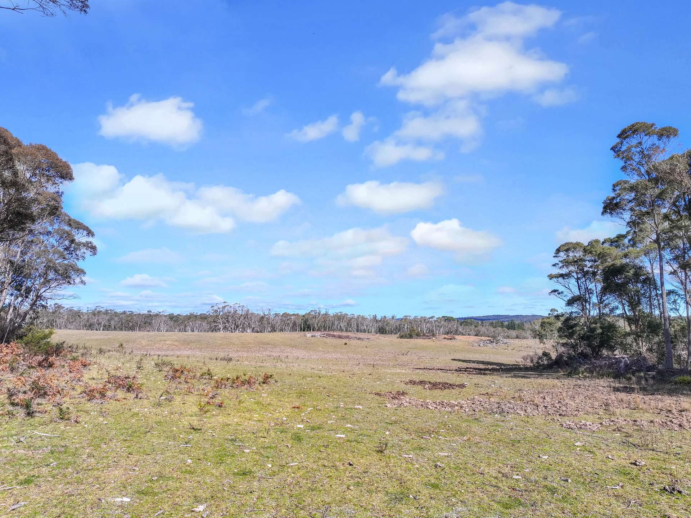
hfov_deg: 71.6
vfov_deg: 56.8
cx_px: 346
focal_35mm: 24
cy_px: 259
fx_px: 479
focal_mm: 12.3
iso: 110
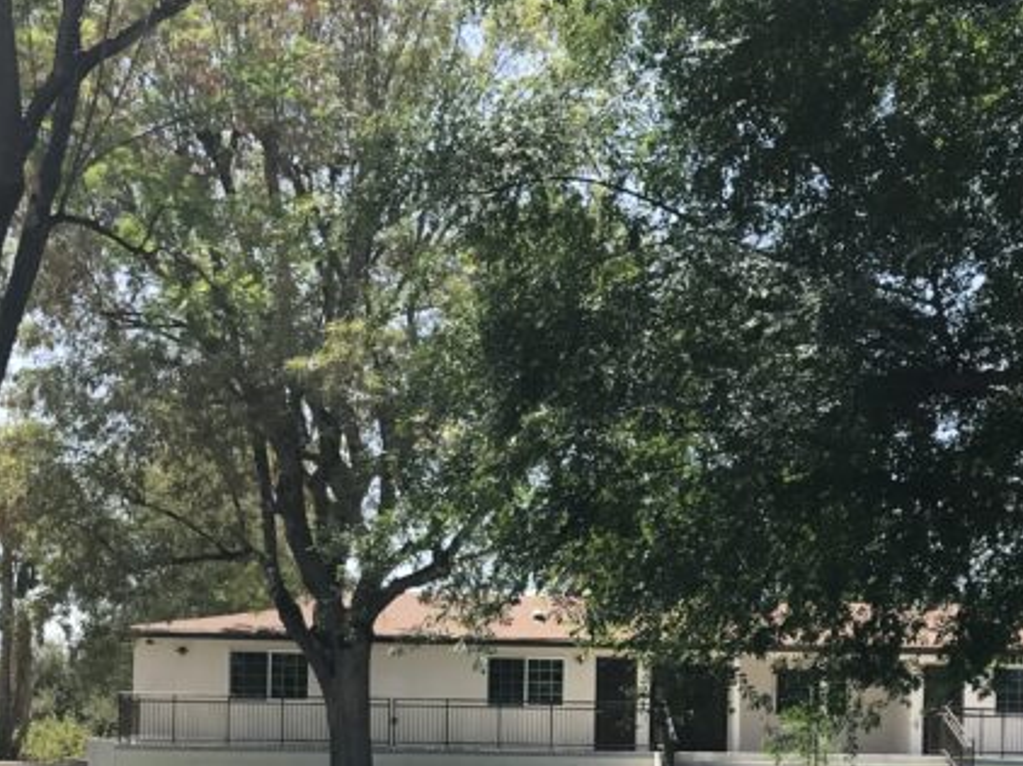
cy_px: 795
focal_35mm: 68
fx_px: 2008
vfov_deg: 20.8
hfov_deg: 28.3
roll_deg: -1.1
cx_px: 713
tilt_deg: -1.1
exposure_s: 1/1076
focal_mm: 3.99
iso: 20
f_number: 1.8
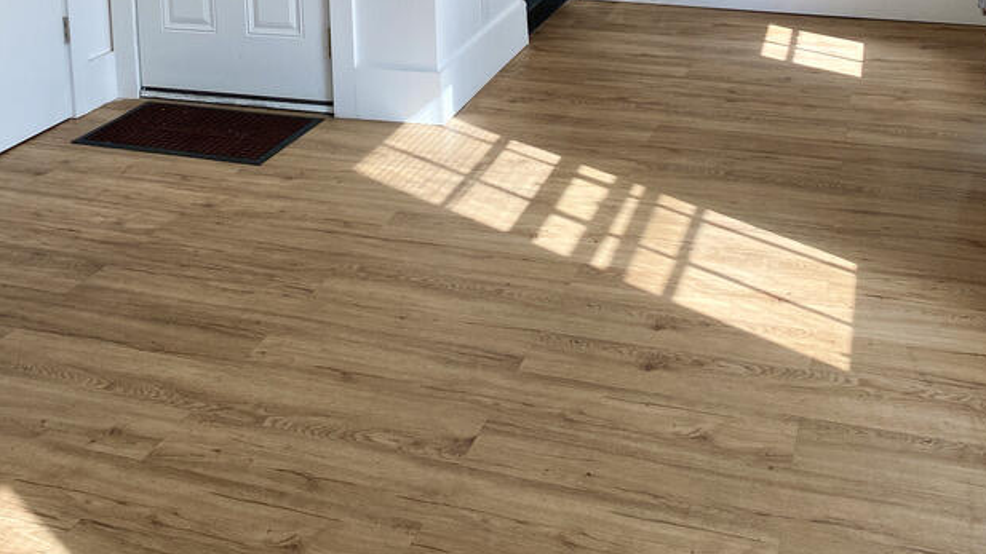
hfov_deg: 43.7
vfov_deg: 22.9
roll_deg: +1.2
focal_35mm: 47
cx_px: 471
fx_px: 1229
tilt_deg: -5.7
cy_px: -145
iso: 32
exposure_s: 1/179
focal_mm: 4.25
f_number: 1.8
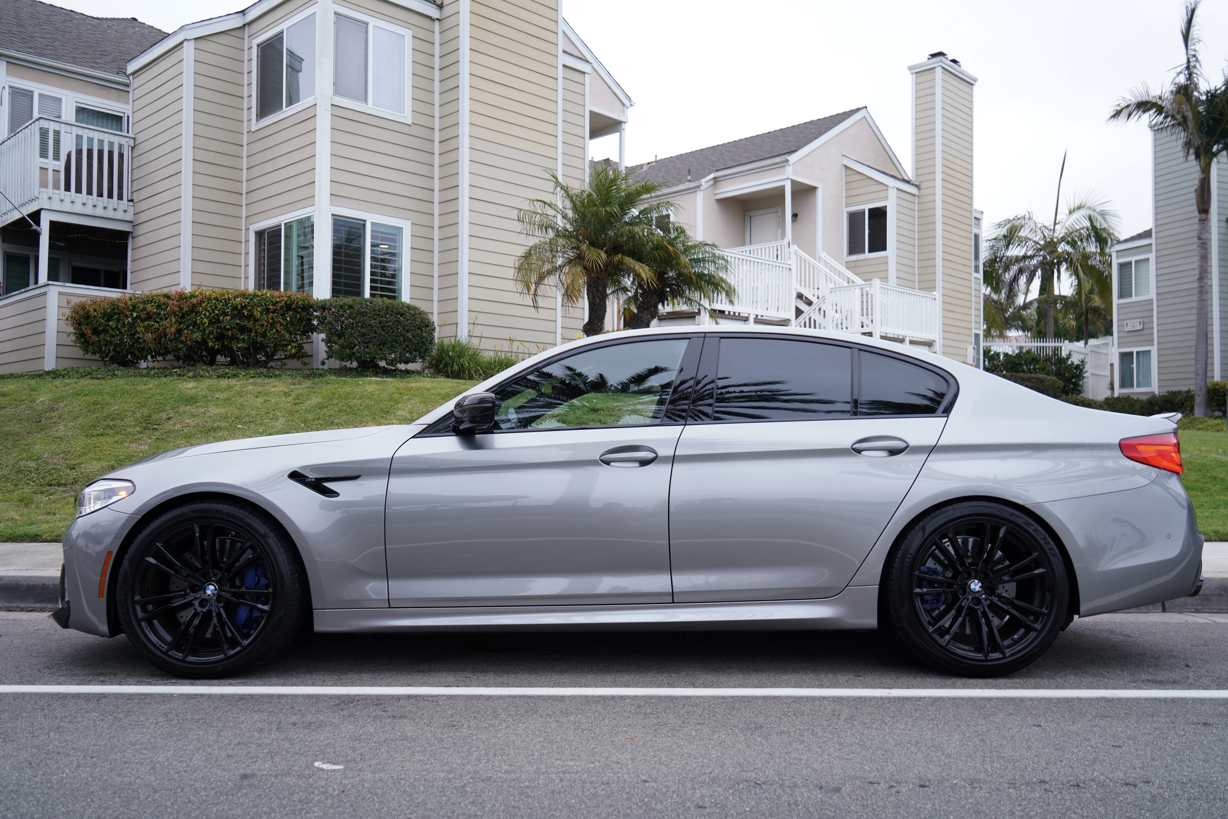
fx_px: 989
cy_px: 410
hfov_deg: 63.7
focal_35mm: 29
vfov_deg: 45.0
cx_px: 614
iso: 500
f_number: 4
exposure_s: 1/30
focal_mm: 29
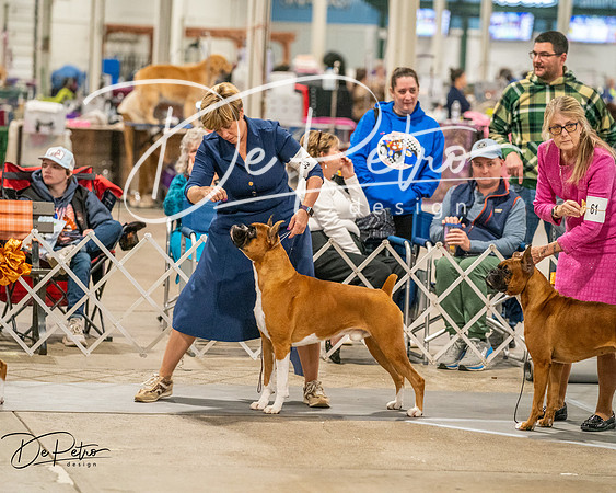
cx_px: 308
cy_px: 246
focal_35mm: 167
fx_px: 3038
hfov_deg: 11.6
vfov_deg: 9.3
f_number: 3.5
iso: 6400
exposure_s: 1/250
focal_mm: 148
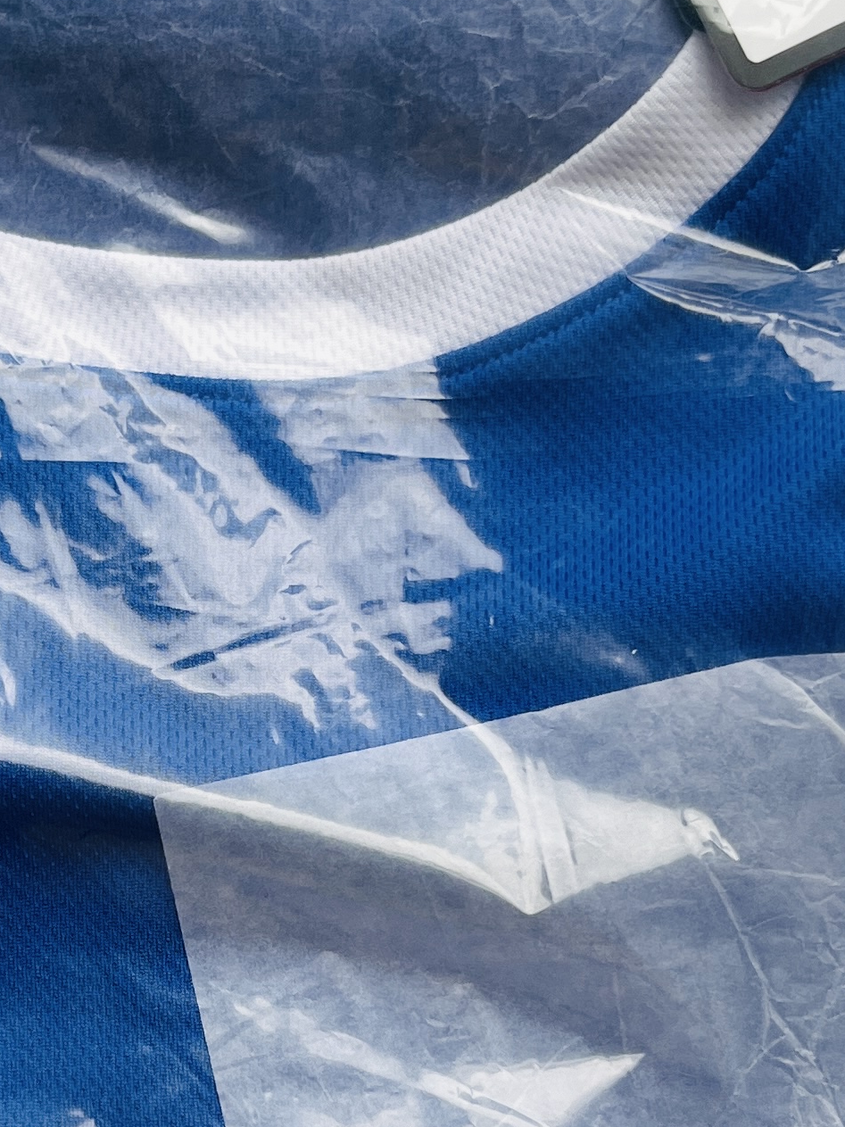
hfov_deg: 17.5
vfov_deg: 23.4
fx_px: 2702
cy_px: 829
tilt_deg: -85.6
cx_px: 106
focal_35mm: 83
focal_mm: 5.1
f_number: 1.6
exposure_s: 1/433
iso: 50
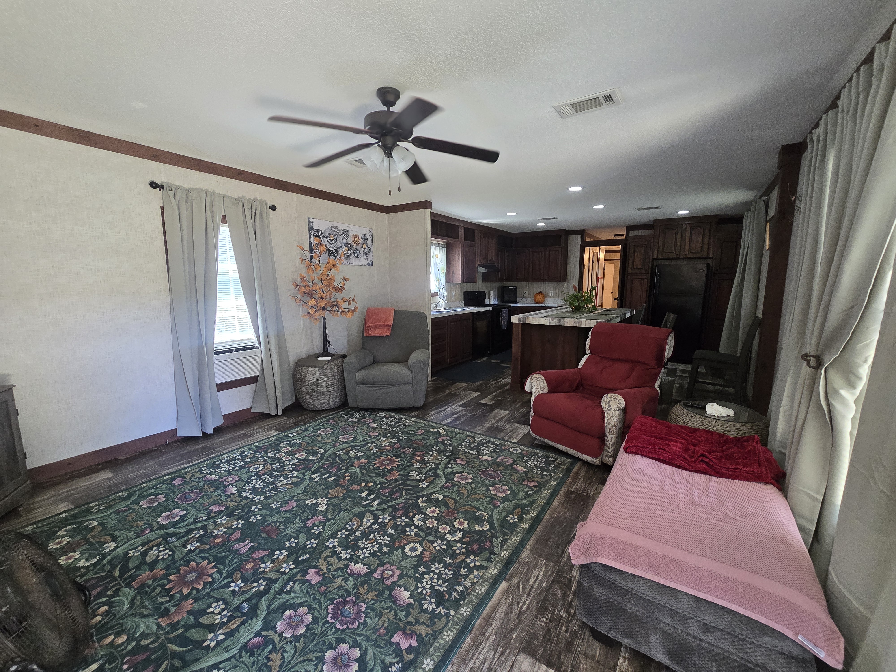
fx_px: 336
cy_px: 336
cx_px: 448
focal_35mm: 13
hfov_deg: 106.2
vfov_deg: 89.9
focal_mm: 2.2
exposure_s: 1/100
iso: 500
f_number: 2.2
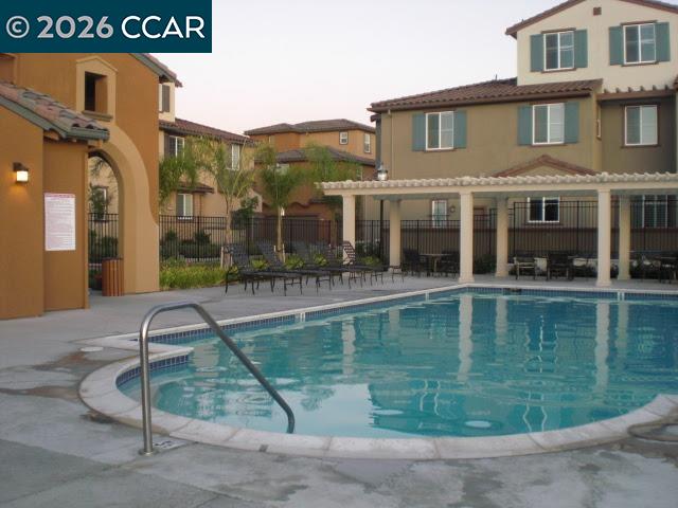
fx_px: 744
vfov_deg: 37.7
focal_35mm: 38
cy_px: 254
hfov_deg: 49.0
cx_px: 339
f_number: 3.1
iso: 200
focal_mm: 6.3
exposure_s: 1/60
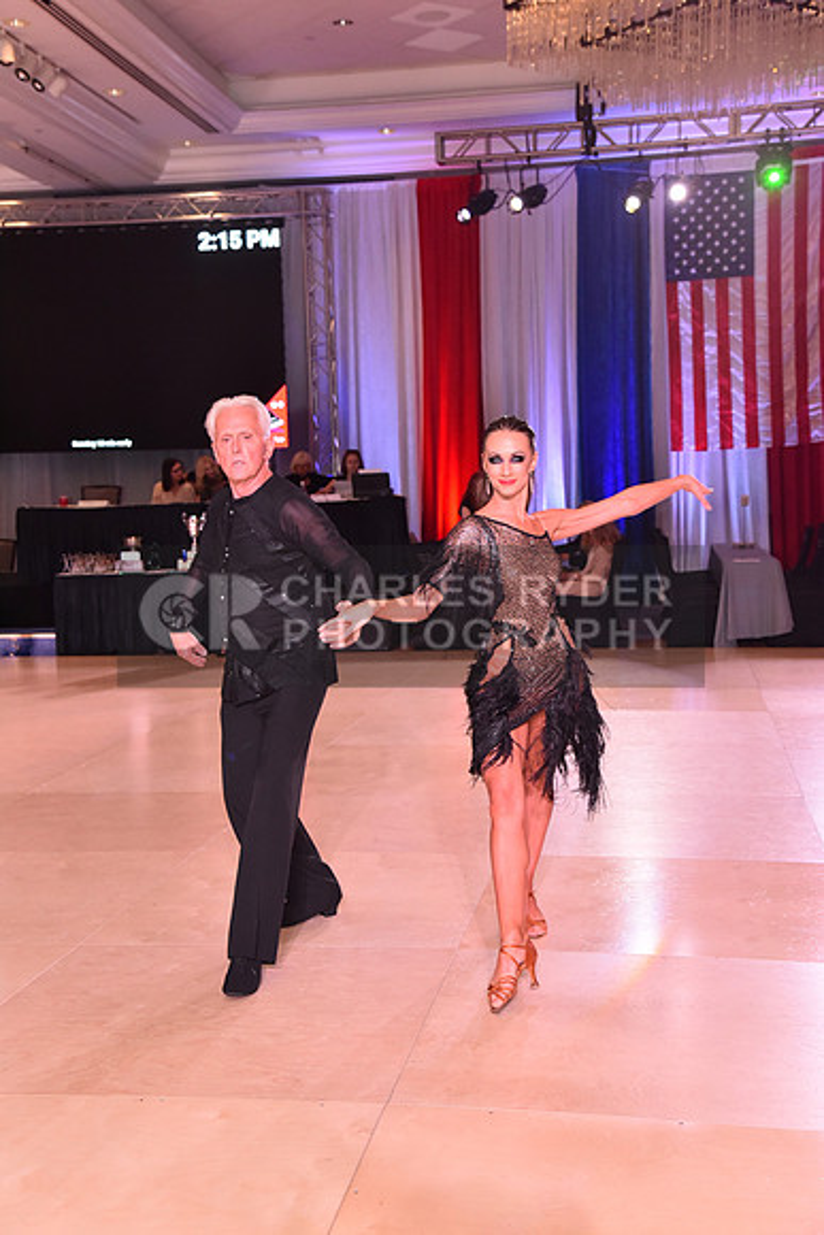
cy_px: 618
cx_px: 412
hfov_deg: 29.3
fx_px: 1578
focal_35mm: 46
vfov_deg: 42.7
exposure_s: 1/250
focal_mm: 46
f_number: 6.3
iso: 2500
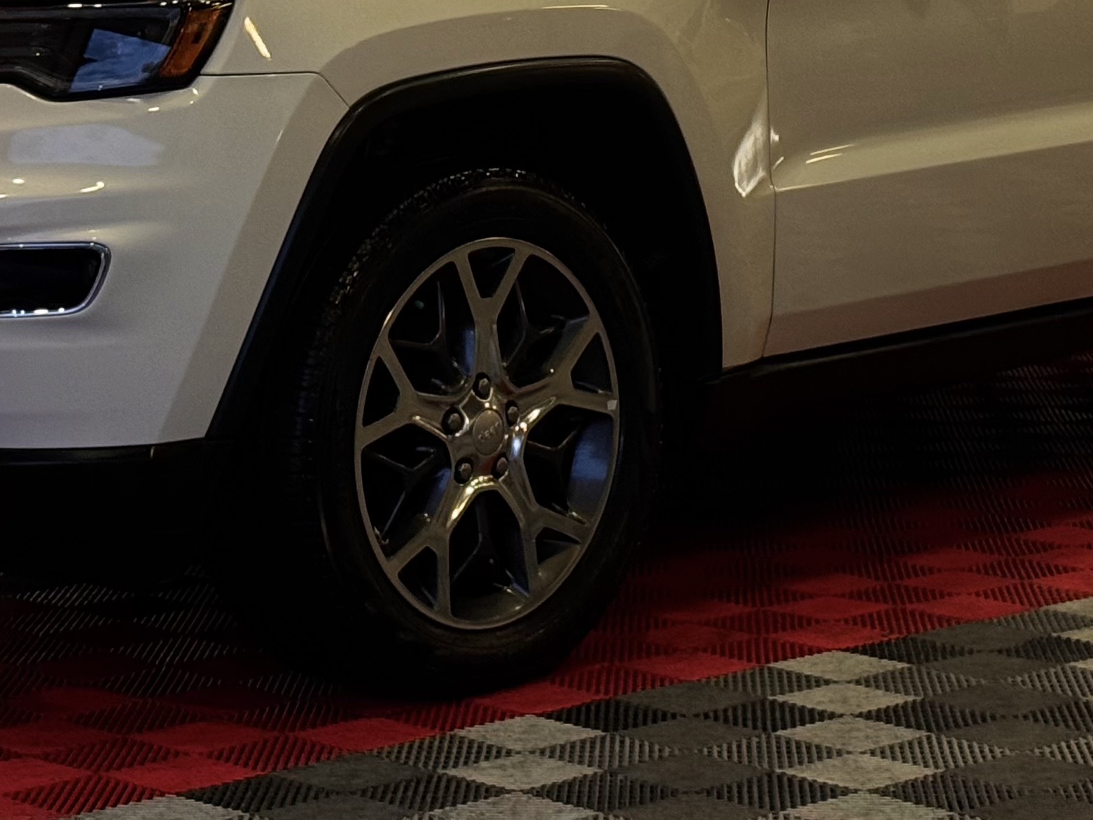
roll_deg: +0.4
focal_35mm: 124
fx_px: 3916
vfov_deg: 11.8
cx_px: 615
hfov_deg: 15.9
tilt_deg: -3.5
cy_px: 9
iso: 200
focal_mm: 6.76
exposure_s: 1/60
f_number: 1.78
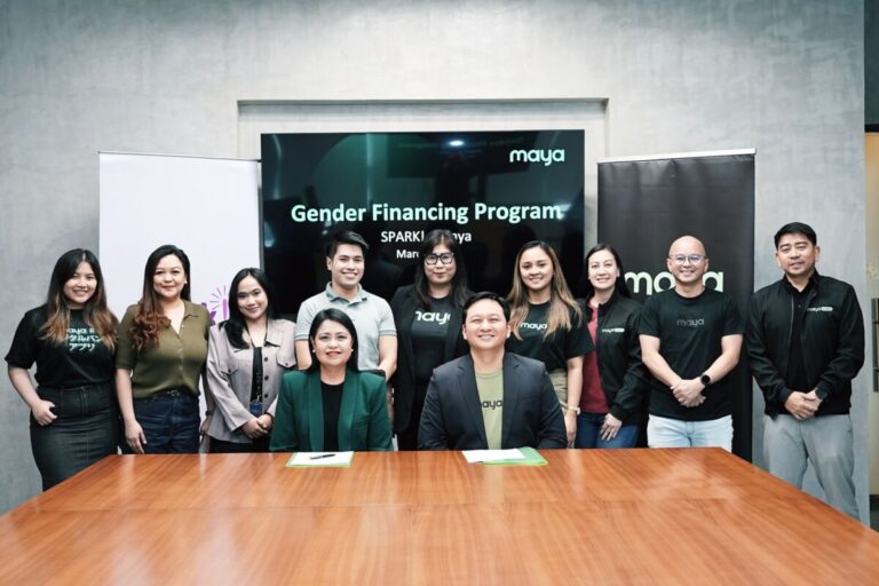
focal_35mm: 49
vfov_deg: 27.5
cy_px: 293
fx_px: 1196
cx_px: 440
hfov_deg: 40.3
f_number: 2.8
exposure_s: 1/200
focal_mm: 33
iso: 1000
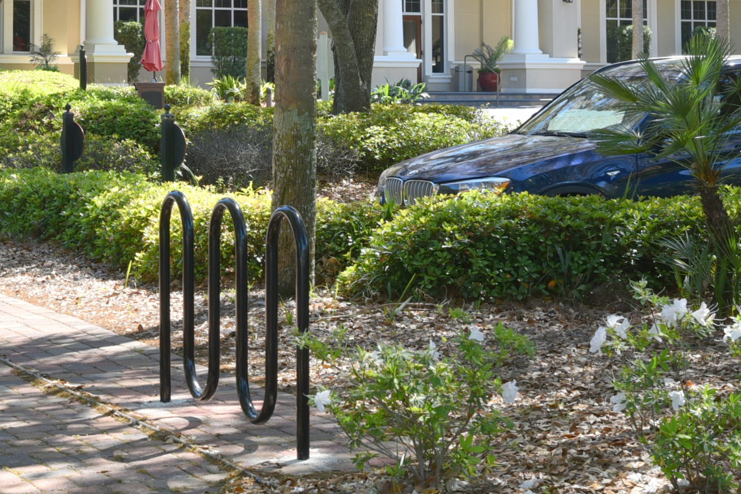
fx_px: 2079
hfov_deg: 19.8
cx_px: 78
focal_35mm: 101
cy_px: -7
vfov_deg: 13.4
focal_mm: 44
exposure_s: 1/250
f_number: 8
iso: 320
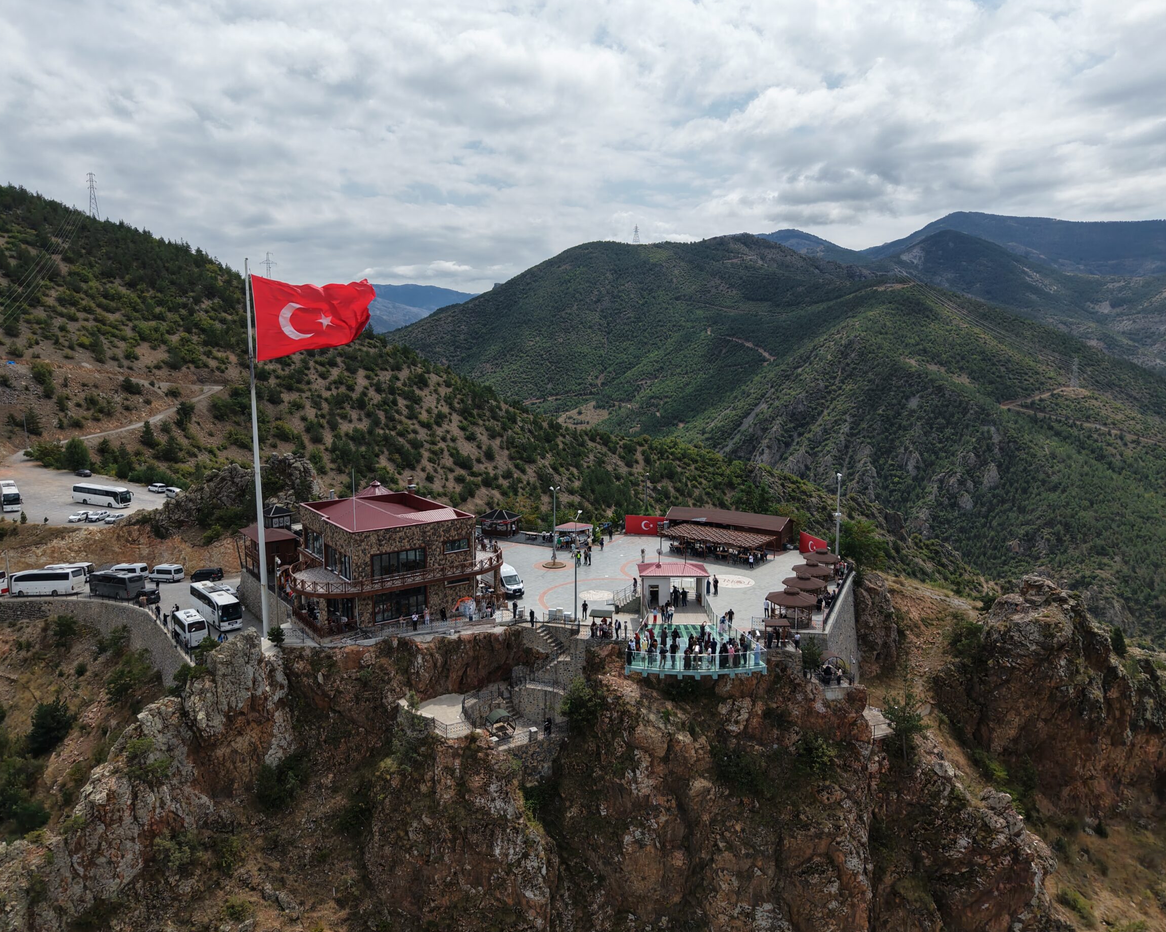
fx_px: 897
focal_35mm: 26
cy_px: 465
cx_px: 583
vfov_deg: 54.9
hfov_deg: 66.0
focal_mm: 8.67
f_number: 1.8
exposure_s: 1/500
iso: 100
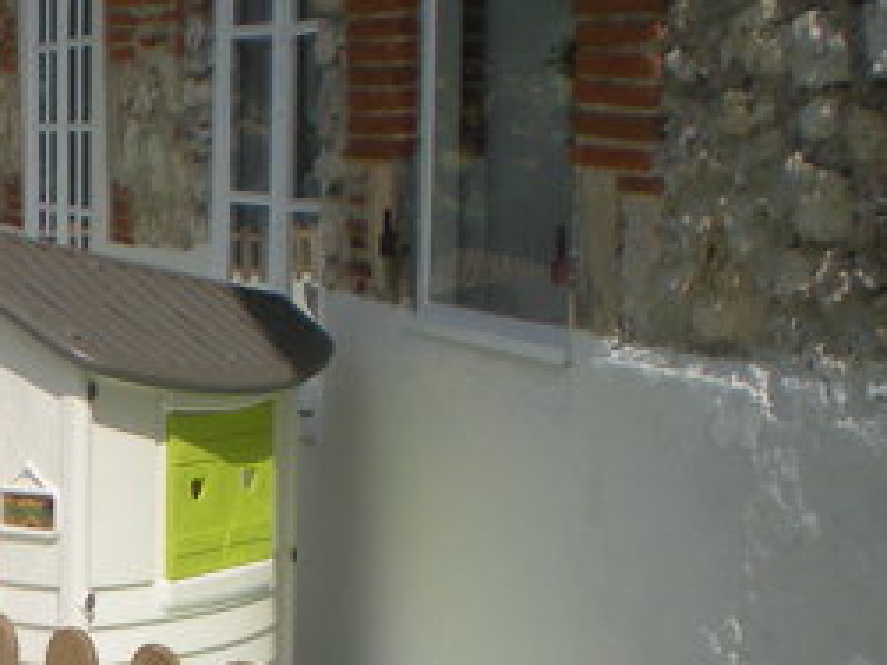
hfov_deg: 18.5
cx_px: -164
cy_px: 594
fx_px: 2587
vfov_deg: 14.5
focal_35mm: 101
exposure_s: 1/975
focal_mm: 6.3
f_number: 4.6
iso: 64
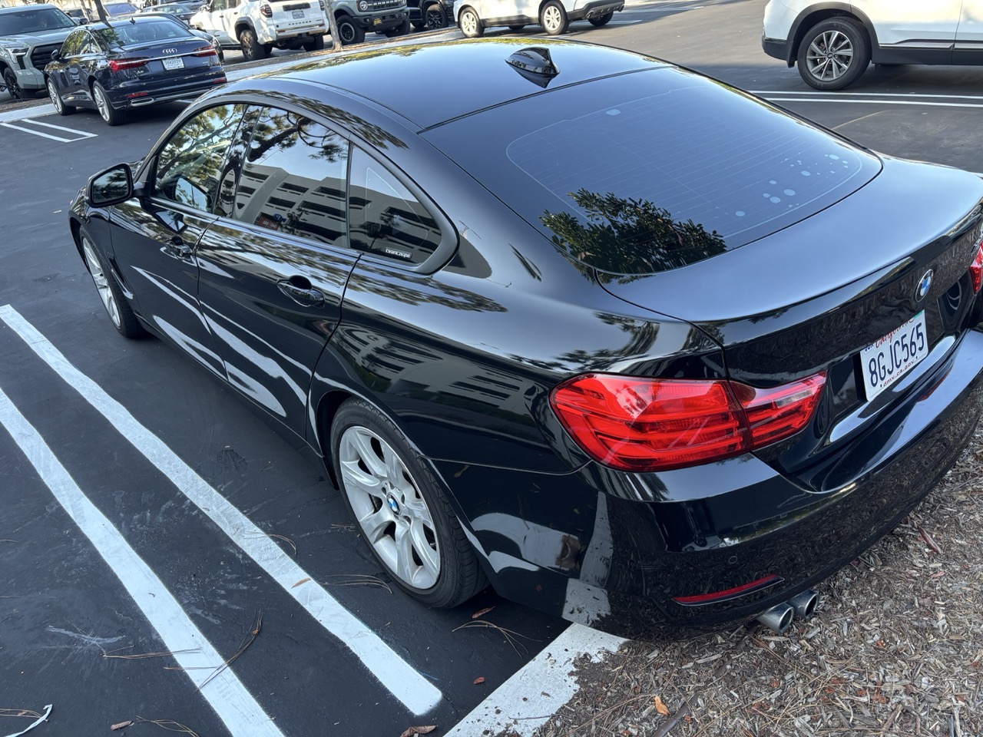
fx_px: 738
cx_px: 492
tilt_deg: -28.6
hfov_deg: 67.3
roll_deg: +6.7
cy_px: 368
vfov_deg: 53.1
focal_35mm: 26
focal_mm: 5.96
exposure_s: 1/151
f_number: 1.6
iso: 40
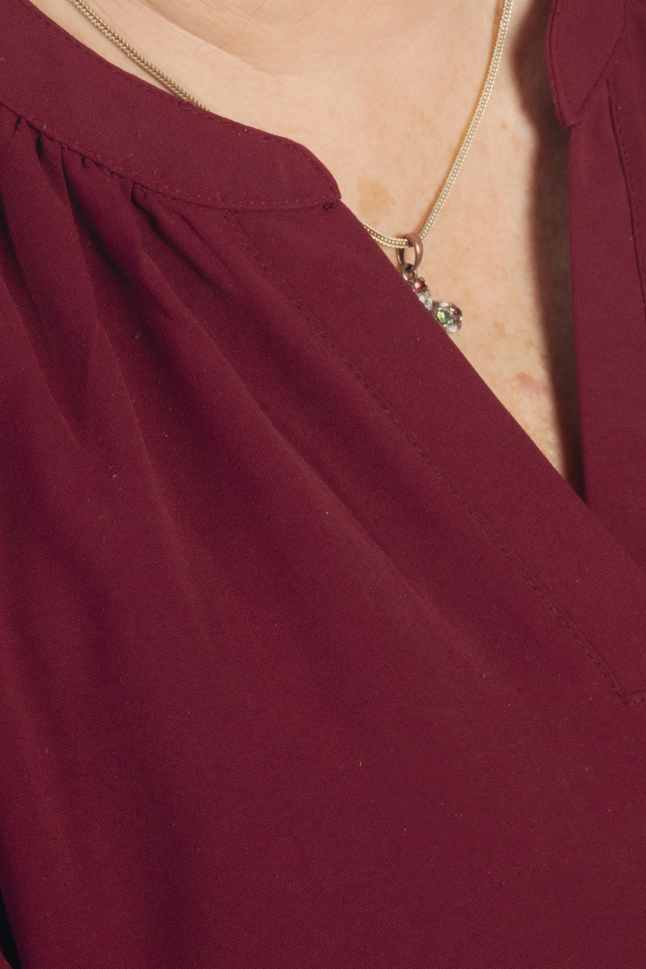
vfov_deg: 7.2
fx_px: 7616
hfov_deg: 4.9
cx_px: 229
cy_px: -167
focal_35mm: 283
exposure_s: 1/200
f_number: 14
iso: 250
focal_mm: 82
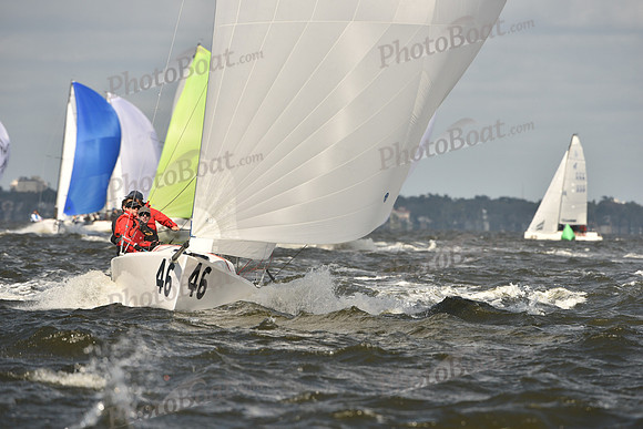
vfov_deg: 3.4
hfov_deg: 5.2
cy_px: 214
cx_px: 322
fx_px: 7146
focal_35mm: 400
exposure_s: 1/1250
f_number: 8
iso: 250
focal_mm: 400
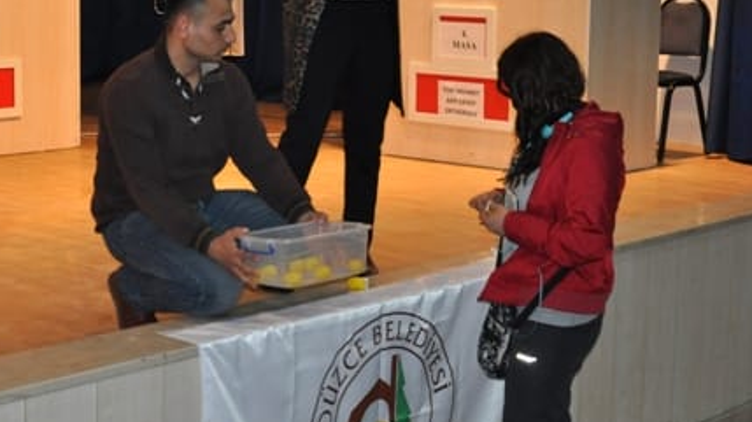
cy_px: 146
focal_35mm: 75
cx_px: 309
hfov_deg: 28.2
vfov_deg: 16.1
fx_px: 1495
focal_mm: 32
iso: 800
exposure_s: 1/60
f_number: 4.2
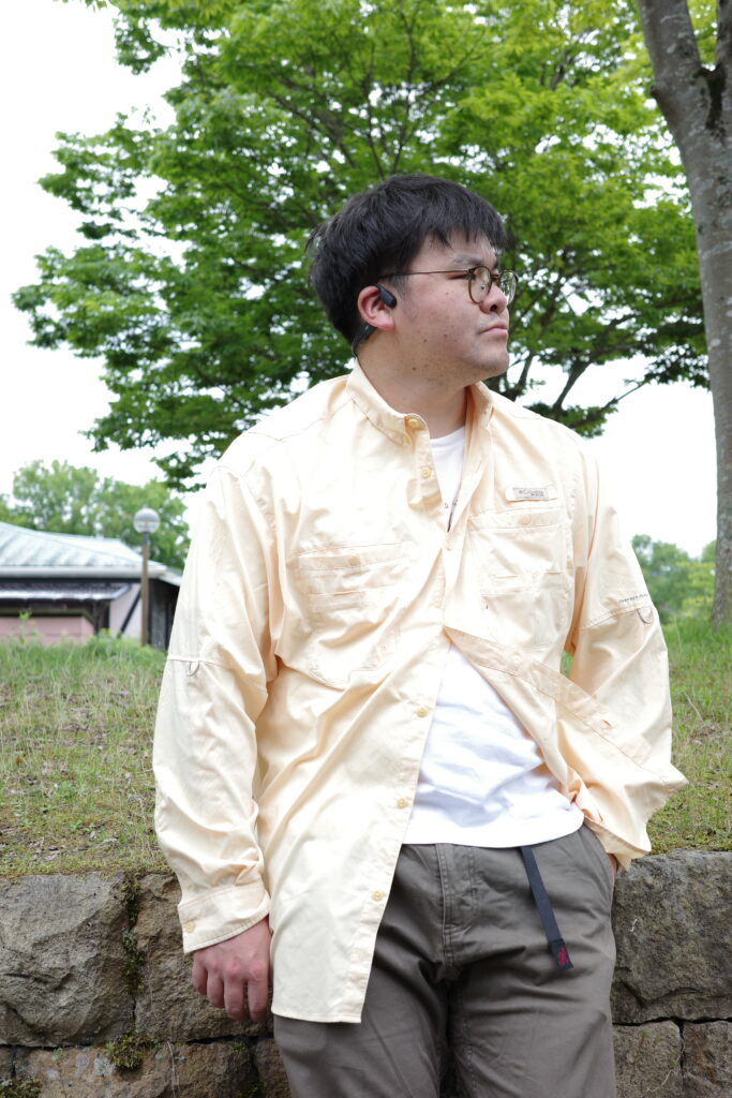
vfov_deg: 48.5
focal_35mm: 40
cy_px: 549
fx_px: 1219
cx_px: 366
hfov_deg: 33.4
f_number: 3.5
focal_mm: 26
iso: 160
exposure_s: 1/320
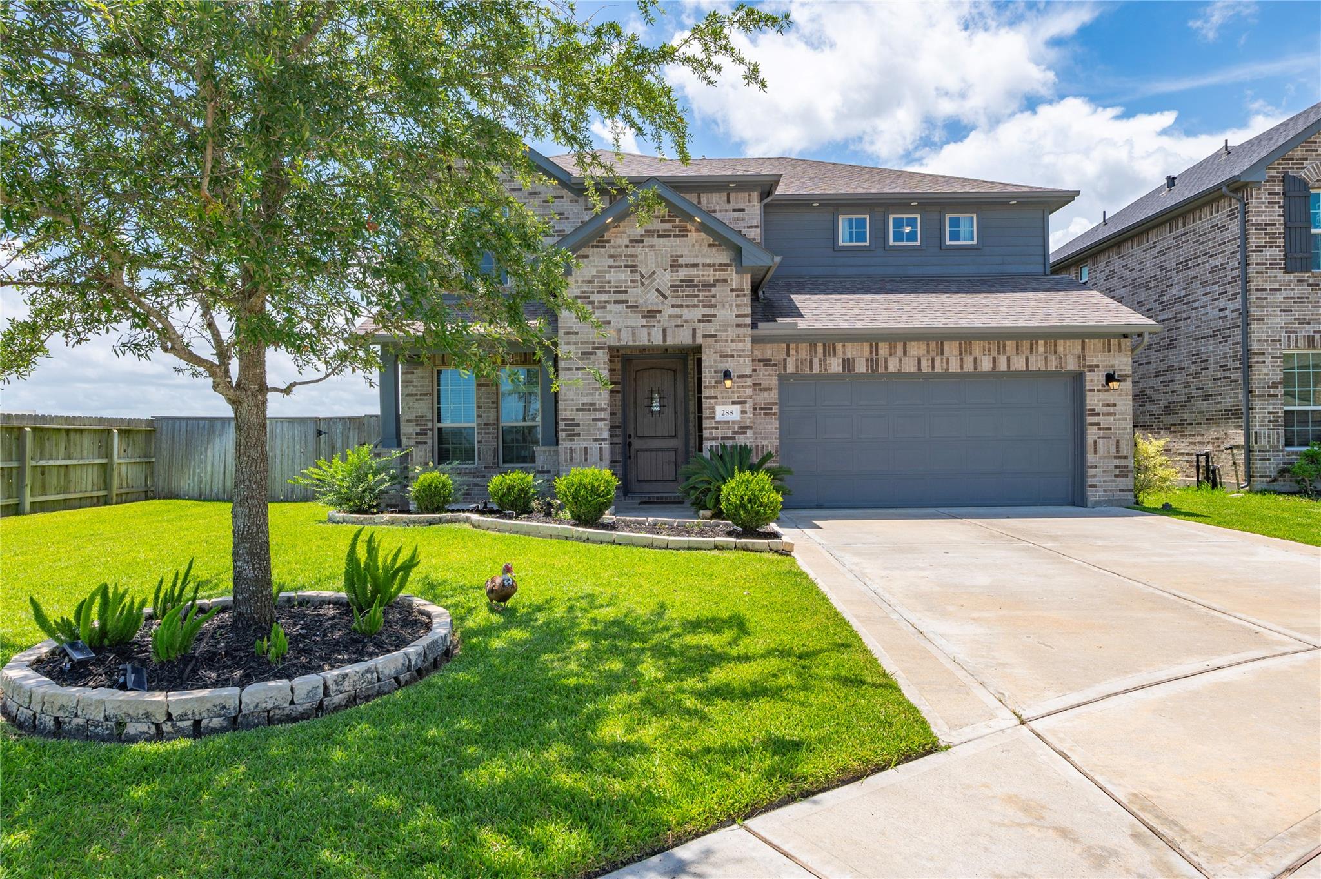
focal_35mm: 18
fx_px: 660
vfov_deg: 67.3
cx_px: 660
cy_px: 440
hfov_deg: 90.0
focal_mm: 18
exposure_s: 1/250
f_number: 11
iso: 125
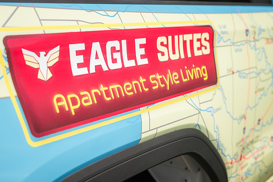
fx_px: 425
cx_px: 138
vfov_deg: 24.2
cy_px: 87
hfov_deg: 35.6
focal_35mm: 56
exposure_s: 1/1250
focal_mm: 50
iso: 72
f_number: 4
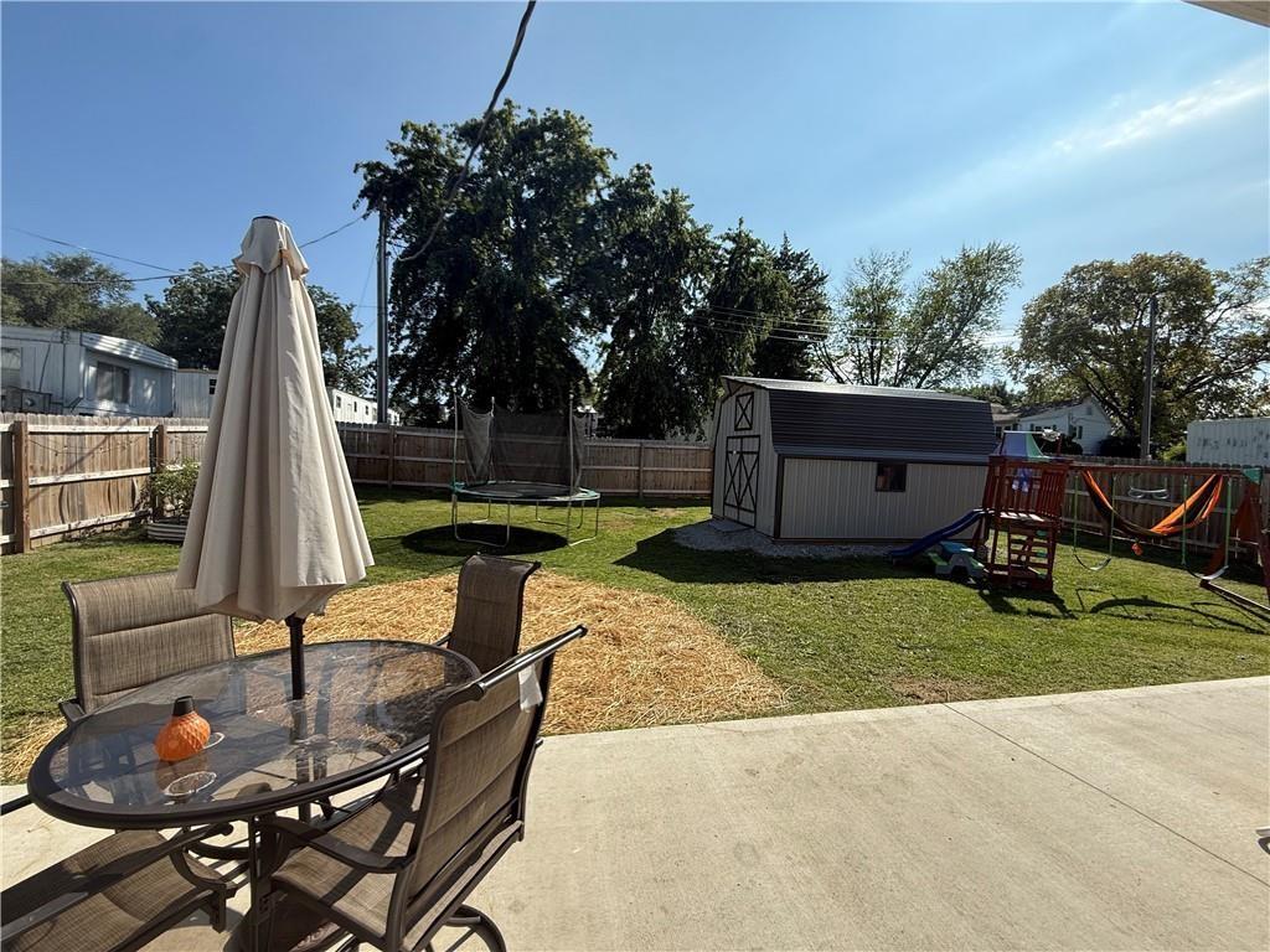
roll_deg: -1.3
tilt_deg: -0.6
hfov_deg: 102.1
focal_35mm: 14
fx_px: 514
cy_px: 476
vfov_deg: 85.7
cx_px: 635
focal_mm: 2.22
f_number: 2.2
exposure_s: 1/1105
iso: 50
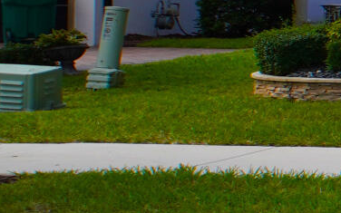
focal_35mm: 134
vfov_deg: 9.7
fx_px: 1246
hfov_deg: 9.4
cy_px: -15
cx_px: 1185
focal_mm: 11
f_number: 5.6
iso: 100
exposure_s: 1/250
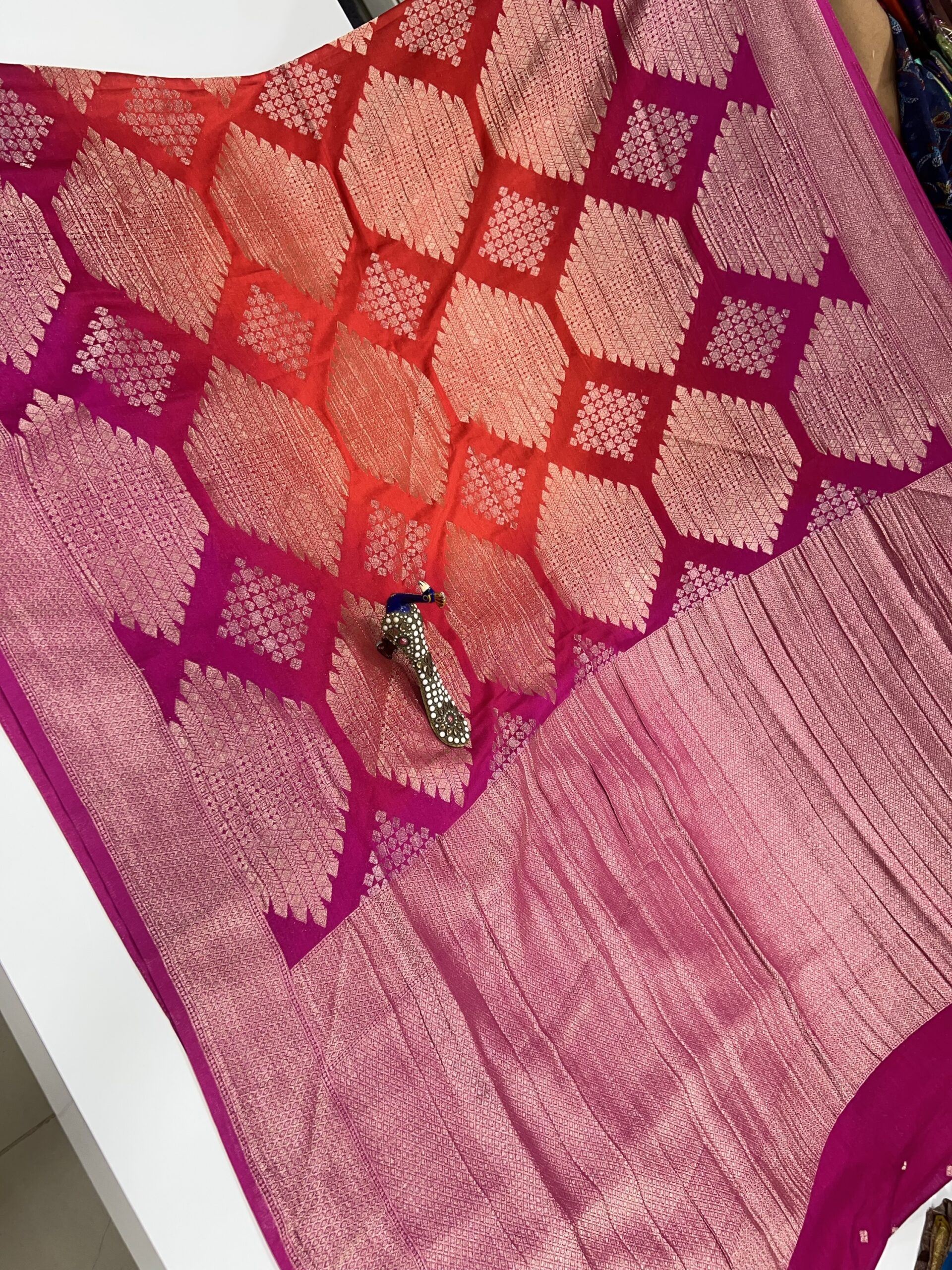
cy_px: 635
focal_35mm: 26
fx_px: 953
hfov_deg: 53.1
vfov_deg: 67.3
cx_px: 476
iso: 80
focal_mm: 5.7
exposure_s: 1/100
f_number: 1.5
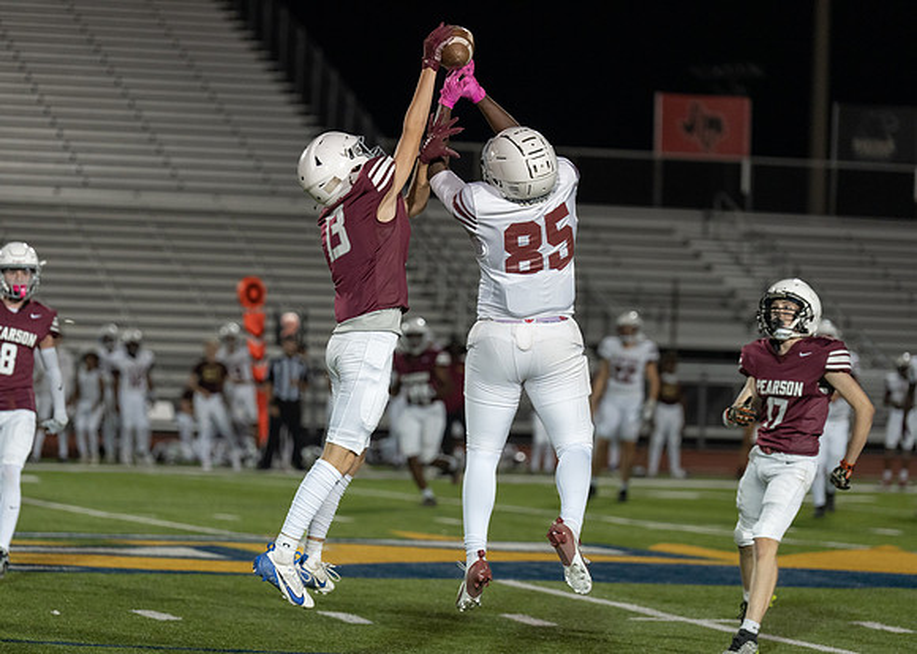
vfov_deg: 8.8
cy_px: 358
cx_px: 433
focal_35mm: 164
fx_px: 4274
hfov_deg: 12.2
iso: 1600
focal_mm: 142
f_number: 2.8
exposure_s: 1/1000
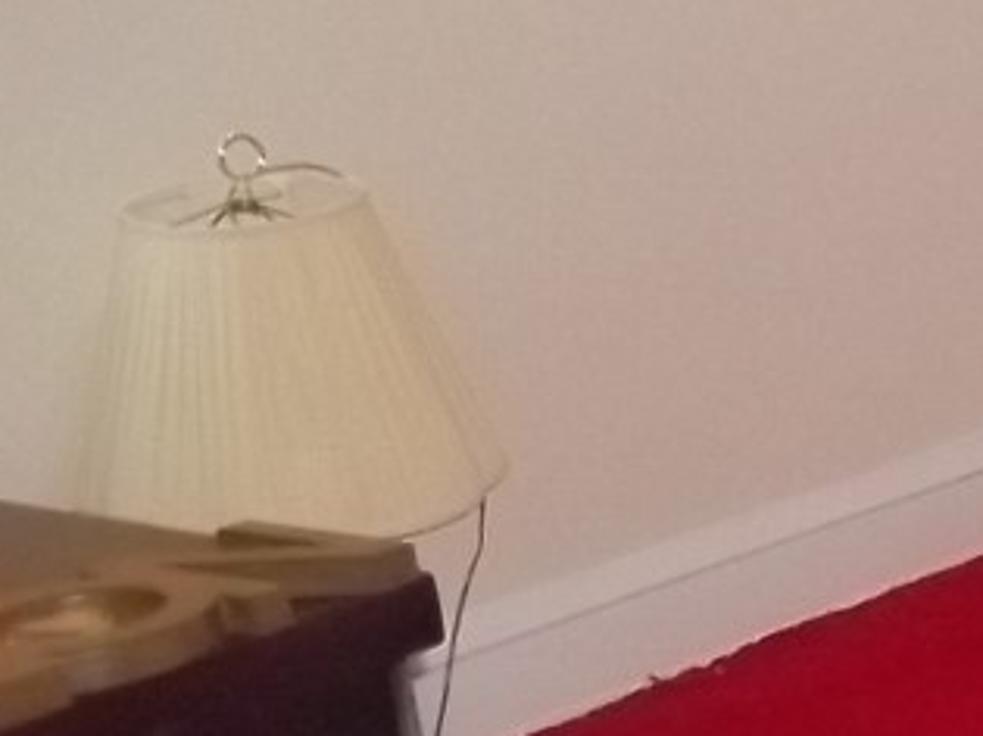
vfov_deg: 14.1
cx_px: 1576
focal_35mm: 104
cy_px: 646
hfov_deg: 16.7
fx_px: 2952
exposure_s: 1/30
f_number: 2.9
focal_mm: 5.7
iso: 400
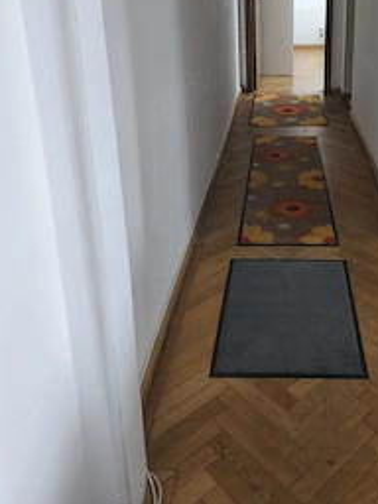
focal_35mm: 36
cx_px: 276
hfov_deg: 38.8
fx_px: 524
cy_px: 116
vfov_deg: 49.0
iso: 1000
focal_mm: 6.14
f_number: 1.65
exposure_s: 1/33.3
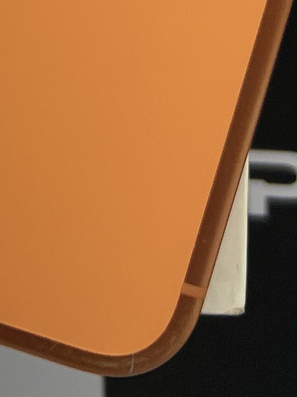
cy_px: -481
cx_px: 40
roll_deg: +0.5
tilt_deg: -9.1
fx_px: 1407
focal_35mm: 123
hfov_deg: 12.0
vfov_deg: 13.1
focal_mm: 5.7
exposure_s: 1/377
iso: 50
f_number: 1.5
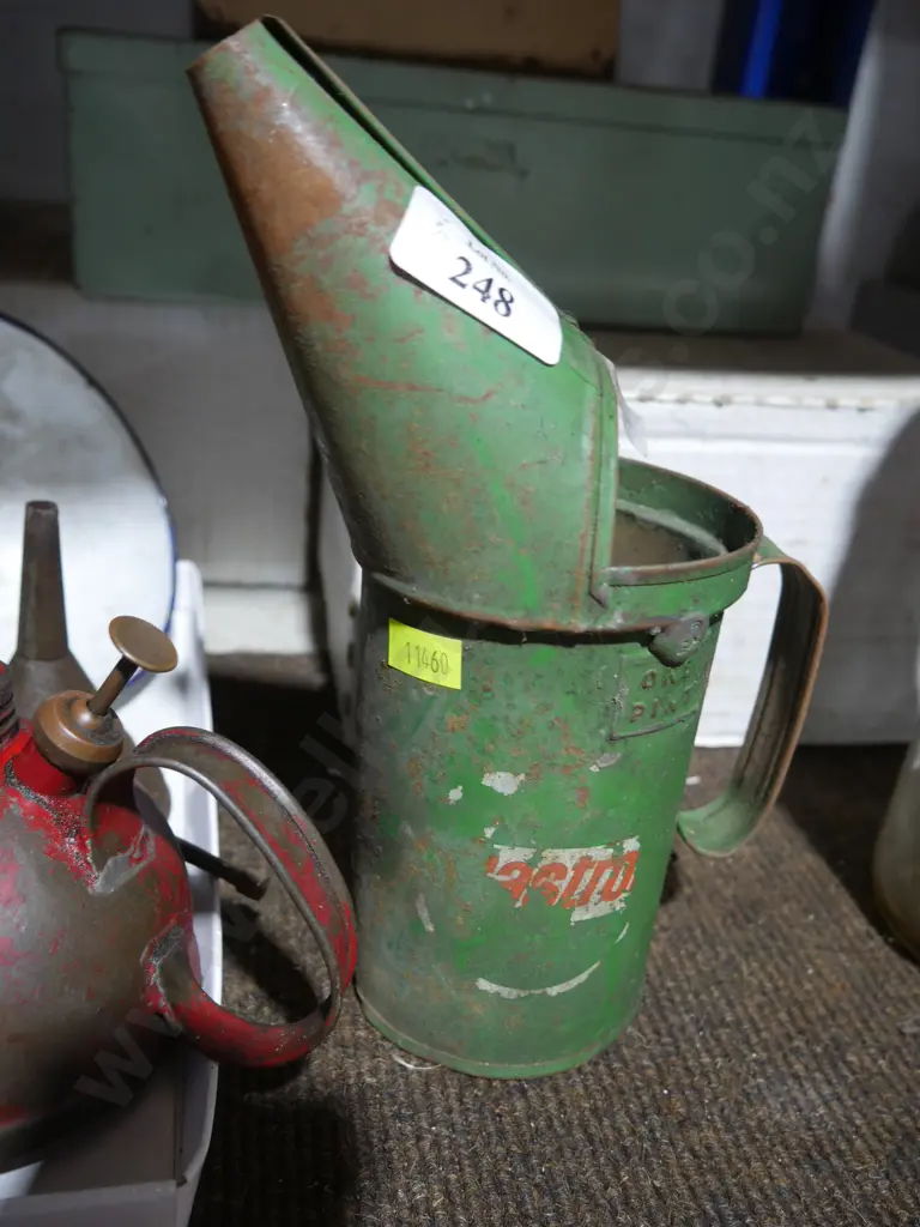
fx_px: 1063
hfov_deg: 46.8
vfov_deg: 60.0
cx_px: 460
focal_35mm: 30
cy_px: 614
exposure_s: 1/60
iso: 500
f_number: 3.6
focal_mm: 15
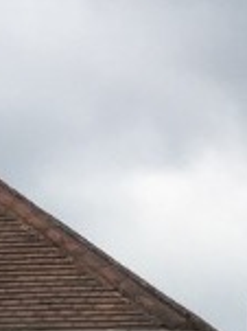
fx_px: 2191
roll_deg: +2.2
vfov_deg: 7.3
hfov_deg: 5.9
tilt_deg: -6.6
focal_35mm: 230
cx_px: 767
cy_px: 1081
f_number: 2.2
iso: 32
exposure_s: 1/719
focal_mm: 4.15
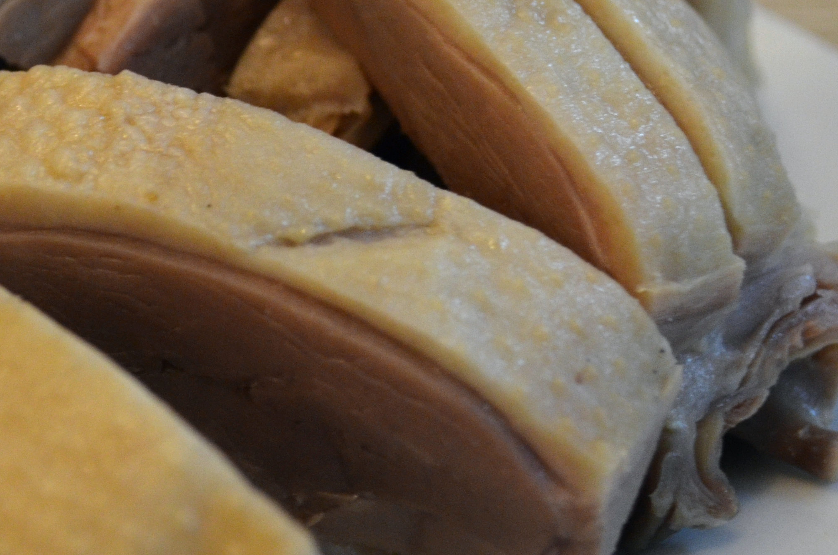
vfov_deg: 11.6
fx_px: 2718
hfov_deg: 17.3
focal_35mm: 117
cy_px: 175
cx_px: 127
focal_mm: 32
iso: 1000
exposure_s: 1/30
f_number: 4.8
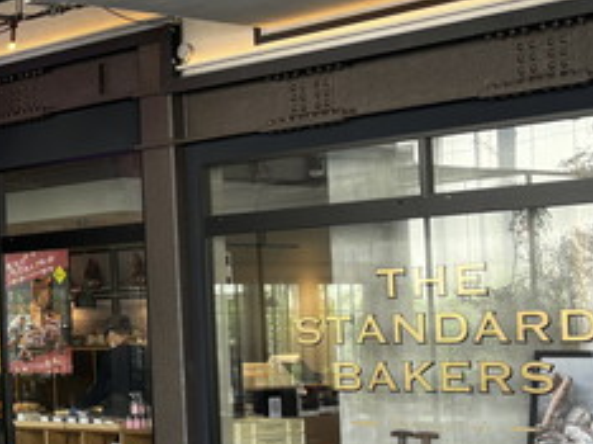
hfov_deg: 18.9
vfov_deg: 16.6
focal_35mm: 89
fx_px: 1523
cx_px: -340
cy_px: 249
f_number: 1.6
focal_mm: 5.96
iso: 40
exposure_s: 1/100
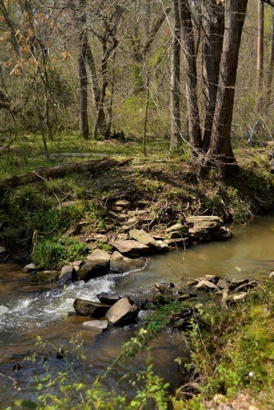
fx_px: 513
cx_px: 146
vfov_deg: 43.6
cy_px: 196
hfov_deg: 29.9
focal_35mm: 45
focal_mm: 24
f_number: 4
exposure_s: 1/4000
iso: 800
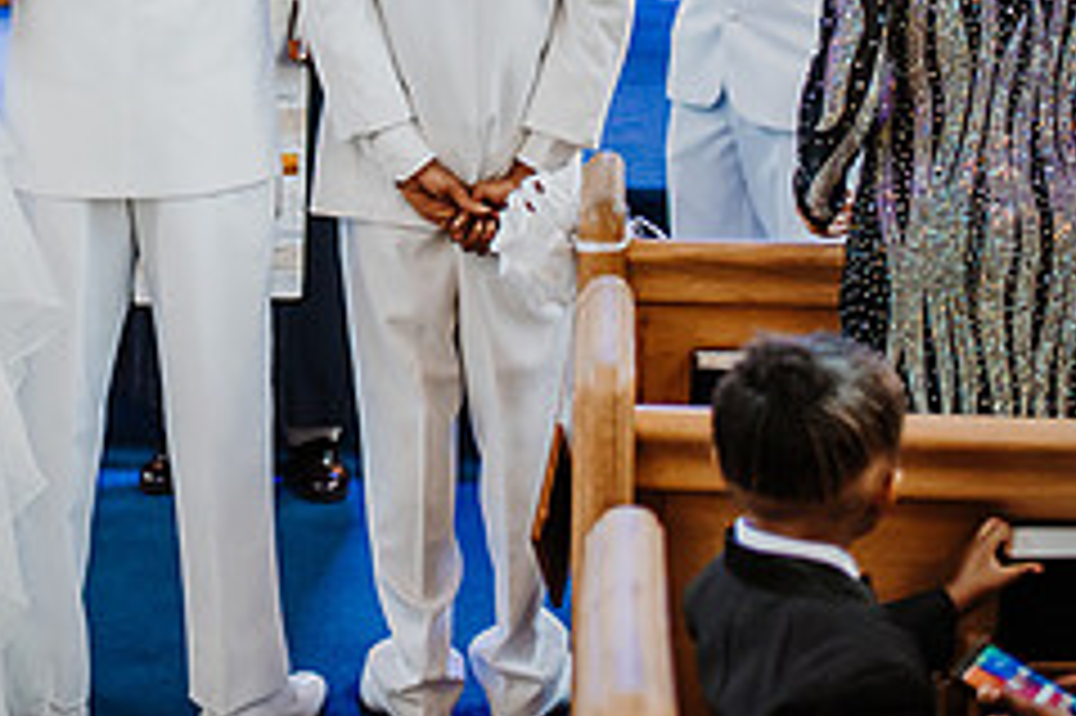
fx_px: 2539
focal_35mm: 85
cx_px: 117
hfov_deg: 23.3
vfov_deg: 15.5
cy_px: -137
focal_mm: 35
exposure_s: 1/640
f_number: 2.2
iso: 1800
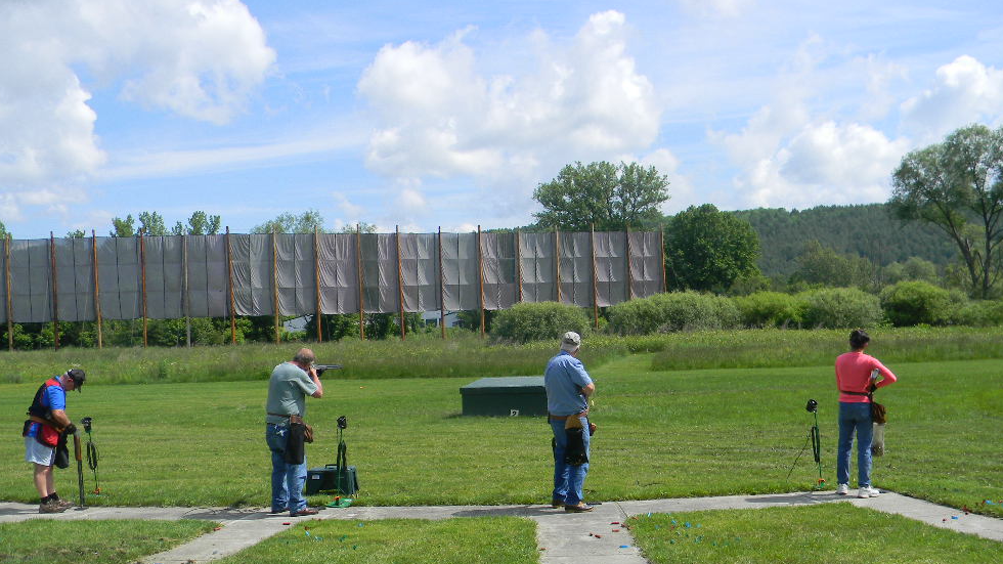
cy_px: 374
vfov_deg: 28.8
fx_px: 1090
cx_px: 508
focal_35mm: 41
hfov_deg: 49.4
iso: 80
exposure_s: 1/205
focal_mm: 6.4
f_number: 7.4
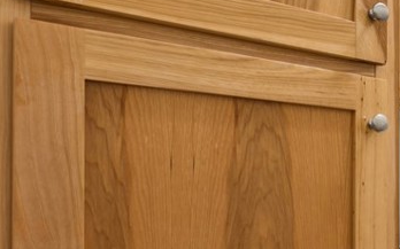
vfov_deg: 25.6
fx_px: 543
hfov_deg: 29.2
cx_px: 567
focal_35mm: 50
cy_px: 184
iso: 100
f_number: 13
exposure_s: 1
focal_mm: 16.6
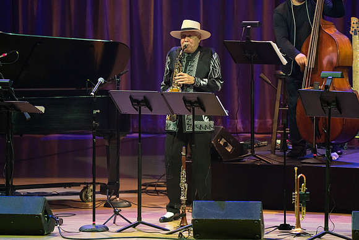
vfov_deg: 3.8
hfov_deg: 5.7
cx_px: 180
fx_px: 3631
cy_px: 120
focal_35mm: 364
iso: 3200
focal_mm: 364
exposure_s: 1/250
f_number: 5.6
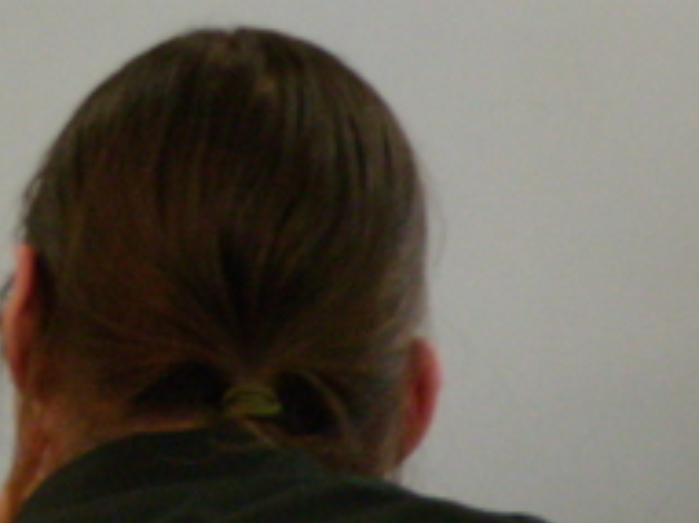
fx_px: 8657
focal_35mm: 429
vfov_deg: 3.4
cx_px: -362
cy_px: -344
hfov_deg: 4.6
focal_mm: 28.5
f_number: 3.9
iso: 200
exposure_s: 1/45
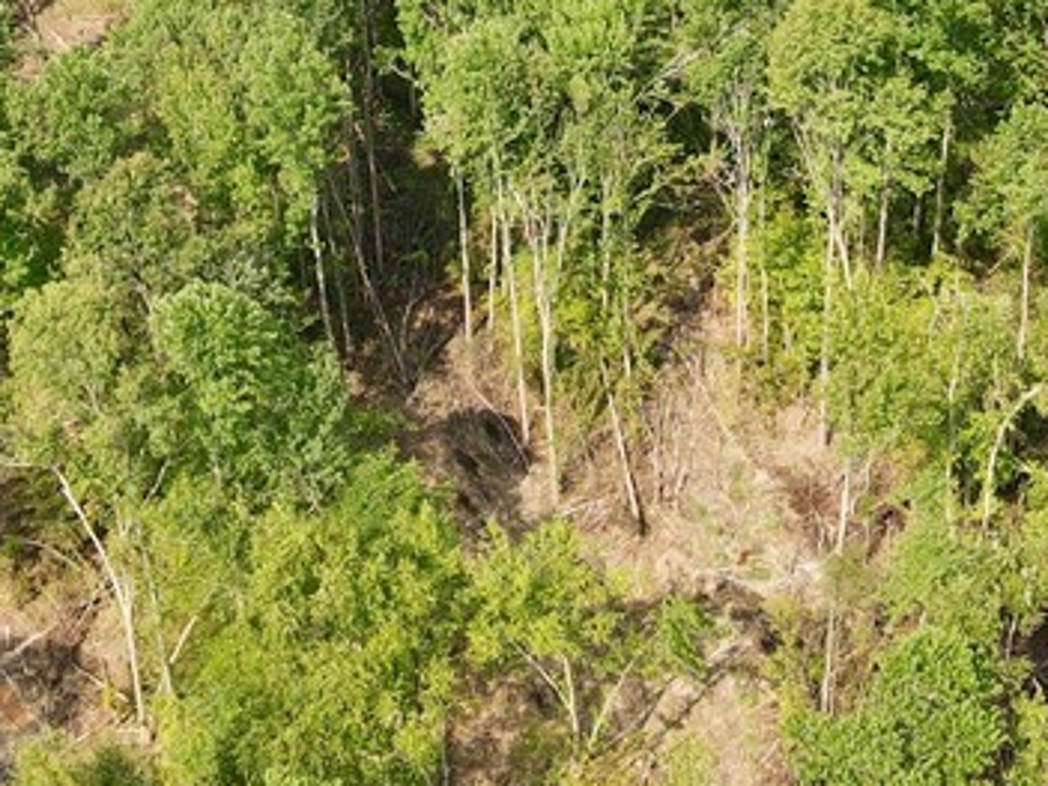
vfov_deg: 20.5
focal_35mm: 70
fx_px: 2119
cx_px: 600
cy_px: 36
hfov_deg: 27.8
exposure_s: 1/320
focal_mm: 4.5
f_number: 2.8
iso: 100
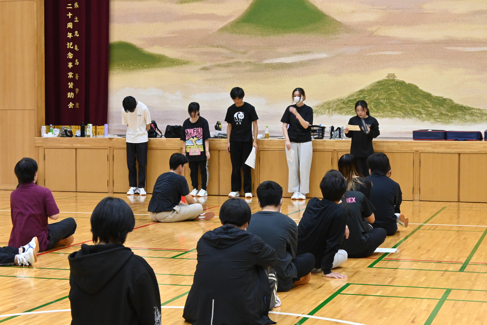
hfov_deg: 27.0
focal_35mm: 75
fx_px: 1015
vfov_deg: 18.2
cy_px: 162
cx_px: 244
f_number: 6.3
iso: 3200
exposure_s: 1/80
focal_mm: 50
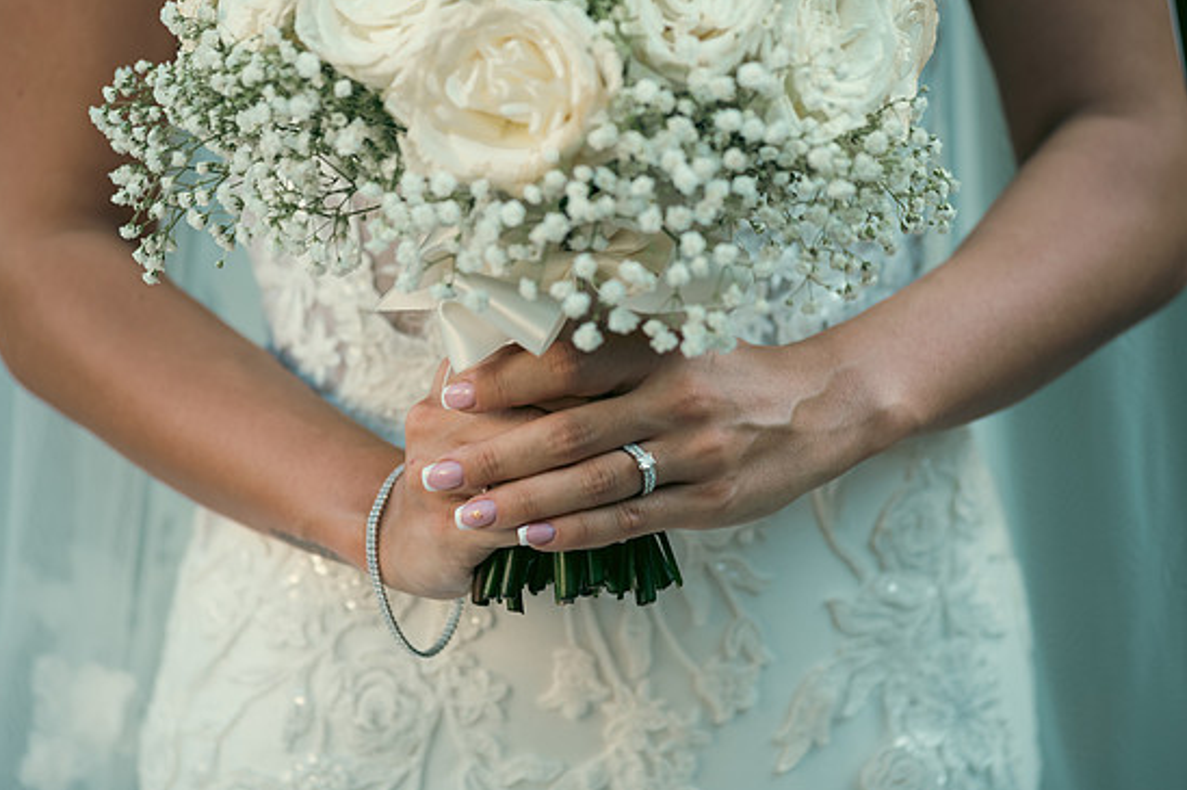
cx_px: 585
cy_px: 376
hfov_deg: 11.4
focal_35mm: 180
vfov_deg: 7.6
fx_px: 5933
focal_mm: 170
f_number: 3.5
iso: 160
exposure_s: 1/200
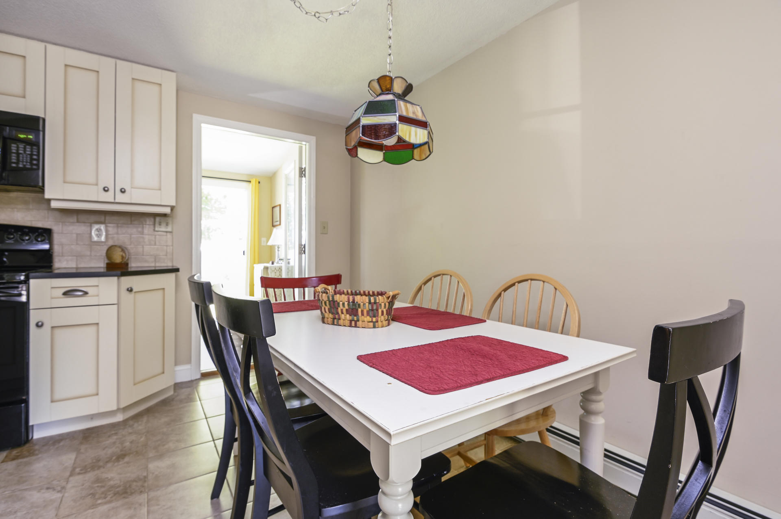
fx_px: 347
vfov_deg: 73.7
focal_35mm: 16
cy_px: 260
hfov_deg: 96.8
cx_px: 390
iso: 200
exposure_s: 1.3
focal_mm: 16
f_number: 8
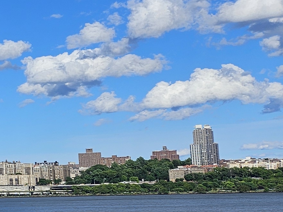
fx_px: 850
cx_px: -322
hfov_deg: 14.7
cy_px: 126
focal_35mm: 104
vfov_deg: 14.2
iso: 25
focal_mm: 5.4
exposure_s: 1/3318
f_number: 1.8
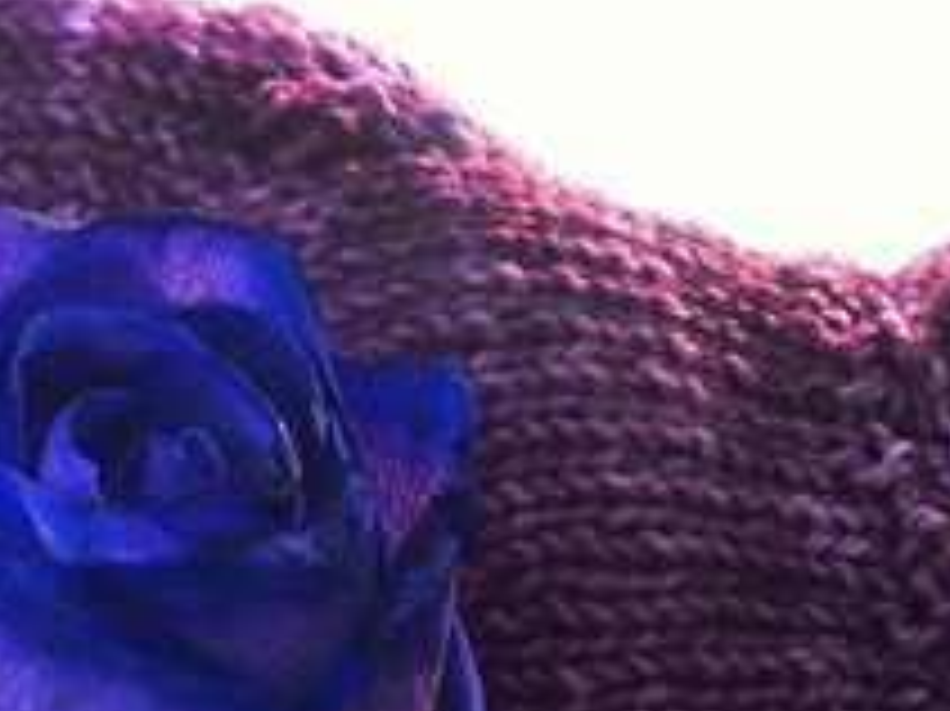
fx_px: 2907
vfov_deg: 13.3
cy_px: 994
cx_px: 414
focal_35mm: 106
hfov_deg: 18.5
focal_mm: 3.85
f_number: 2.8
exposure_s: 1/33
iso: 80
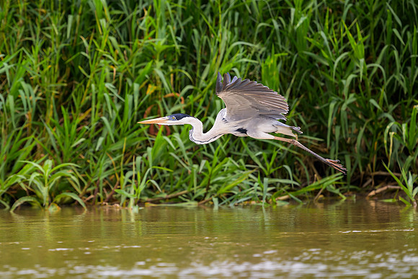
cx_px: 122
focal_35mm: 609
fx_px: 7068
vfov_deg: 2.3
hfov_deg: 3.4
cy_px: 97
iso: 450
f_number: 3.5
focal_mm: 400
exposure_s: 1/2000
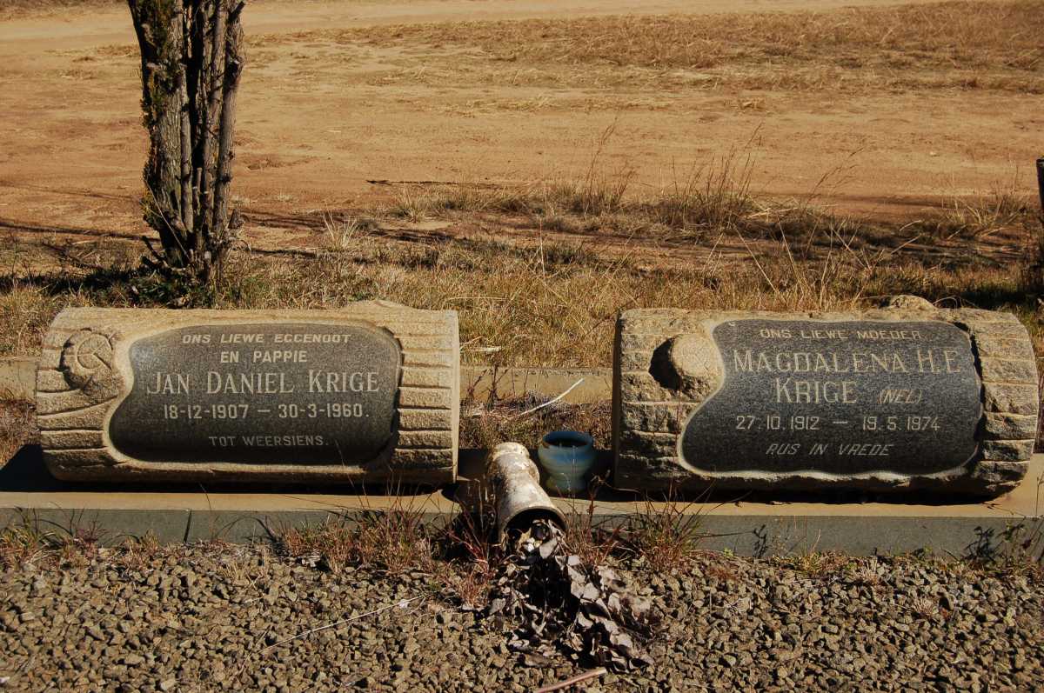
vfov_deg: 28.0
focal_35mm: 48
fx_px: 1390
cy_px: 346
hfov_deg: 41.2
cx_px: 522
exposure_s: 1/640
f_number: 6.3
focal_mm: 32
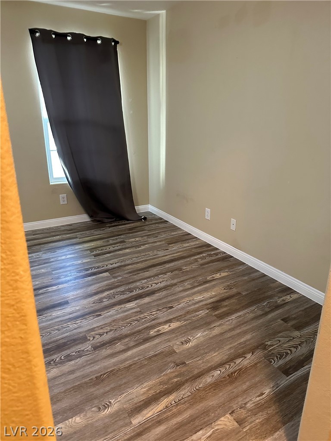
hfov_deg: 56.8
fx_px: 306
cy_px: 220
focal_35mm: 24
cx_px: 166
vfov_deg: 71.6
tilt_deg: -13.4
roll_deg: -1.1
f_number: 1.78
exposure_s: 1/60
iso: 640
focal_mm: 6.86
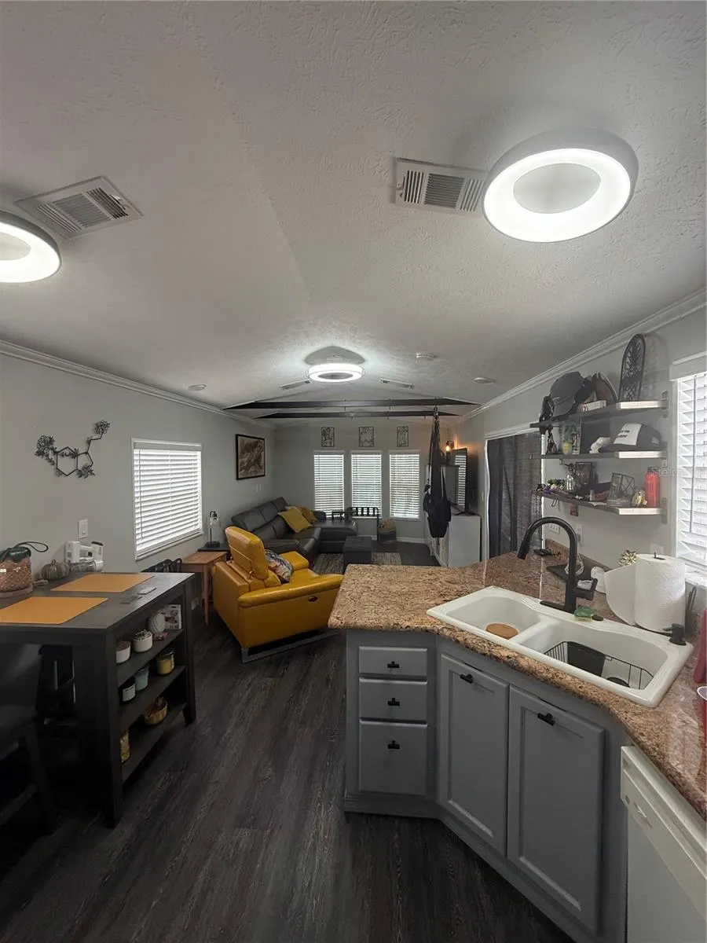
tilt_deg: -2.2
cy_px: 472
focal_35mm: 14
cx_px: 354
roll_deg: -0.3
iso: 200
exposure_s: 1/99
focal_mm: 2.22
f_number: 2.2
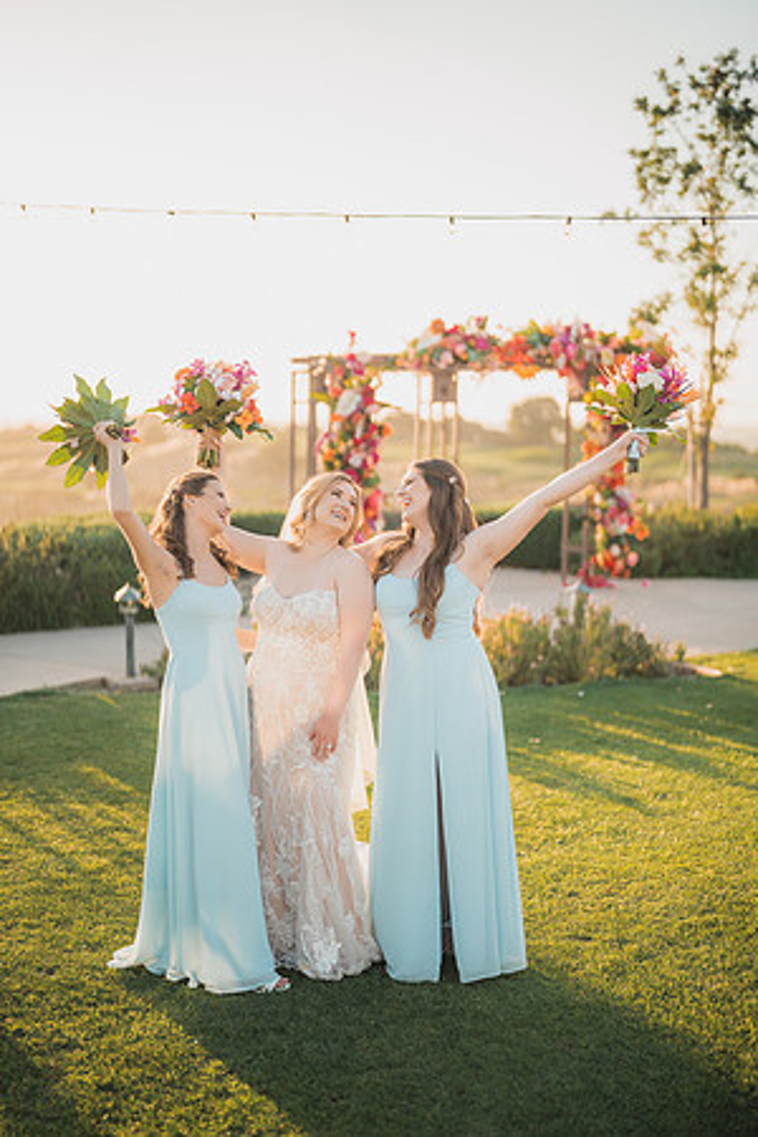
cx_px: 379
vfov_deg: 39.6
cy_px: 568
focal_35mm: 50
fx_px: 1579
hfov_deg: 27.0
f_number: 1.2
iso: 200
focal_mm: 50
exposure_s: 1/3200
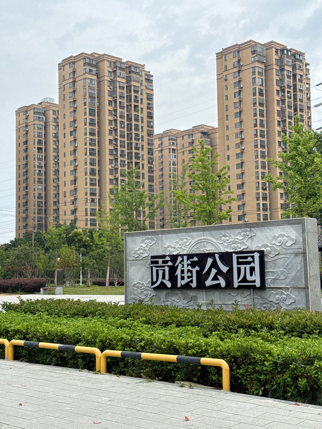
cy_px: 214
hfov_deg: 30.3
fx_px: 595
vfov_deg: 39.7
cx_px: 161
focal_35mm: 48
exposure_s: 1/1427
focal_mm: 6.76
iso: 64
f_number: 1.78
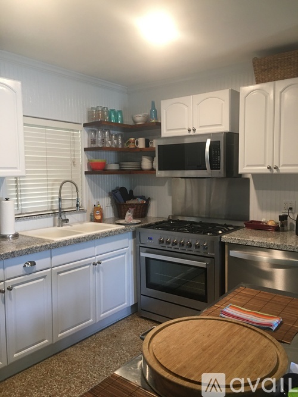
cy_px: 198
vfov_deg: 61.7
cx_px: 149
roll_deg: +0.2
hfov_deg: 48.2
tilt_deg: -3.4
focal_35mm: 29
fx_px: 333
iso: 64
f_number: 2.2
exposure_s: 1/15
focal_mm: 4.15
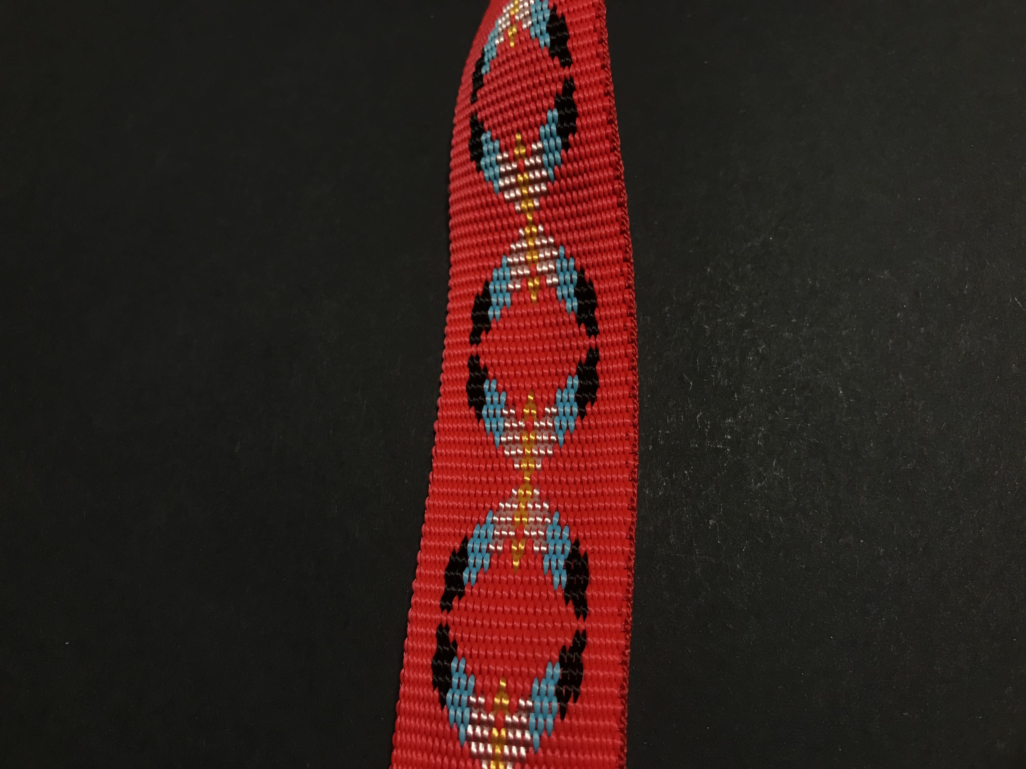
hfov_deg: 63.4
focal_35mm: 28
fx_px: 830
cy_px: 384
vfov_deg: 49.7
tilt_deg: -71.5
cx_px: 513
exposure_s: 1/25
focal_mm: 3.99
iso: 32
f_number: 1.8
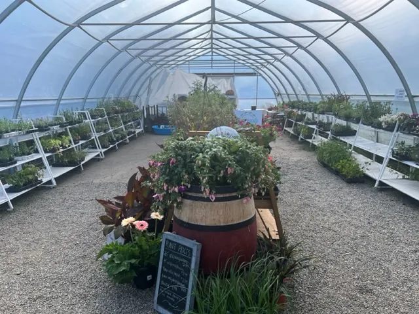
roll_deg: +0.4
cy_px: 157
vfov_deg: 53.1
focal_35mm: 26
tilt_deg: -13.8
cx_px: 210
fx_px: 315
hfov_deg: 67.3
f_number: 1.5
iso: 50
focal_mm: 5.7
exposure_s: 1/1058
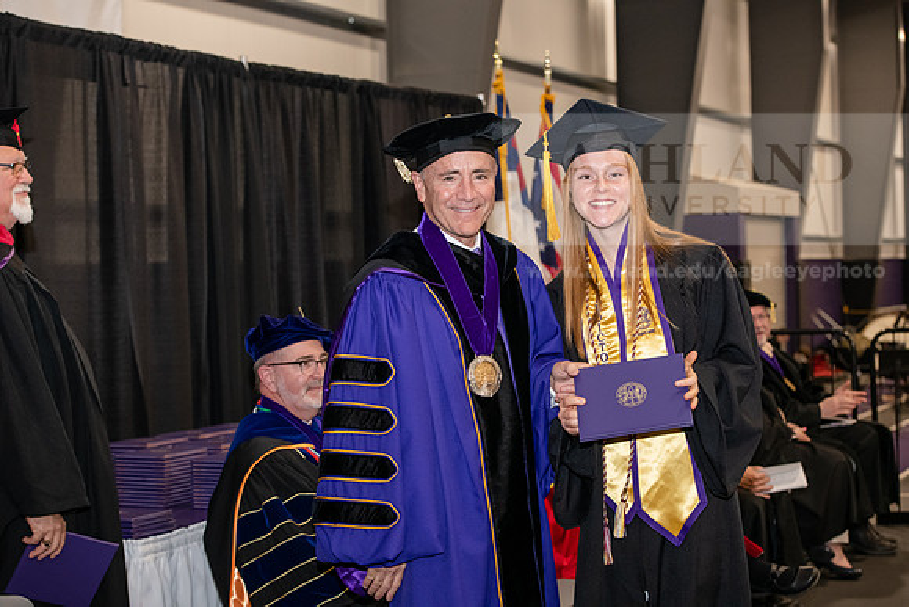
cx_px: 454
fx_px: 1768
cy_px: 304
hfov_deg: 28.8
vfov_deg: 19.5
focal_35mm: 70
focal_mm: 70
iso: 2500
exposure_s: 1/200
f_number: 5
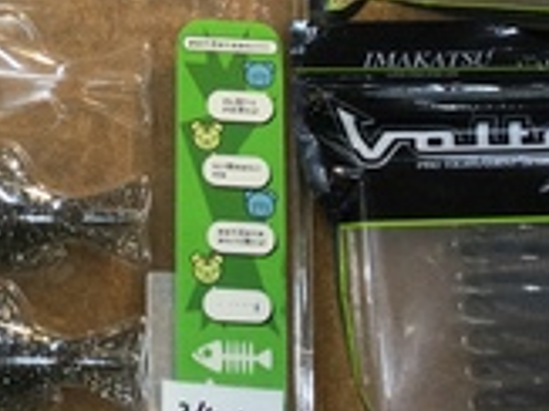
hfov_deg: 16.7
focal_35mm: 114
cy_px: -253
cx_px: -57
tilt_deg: -76.2
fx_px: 1807
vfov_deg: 12.2
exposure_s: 1/40
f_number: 2.4
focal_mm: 3.3
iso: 32
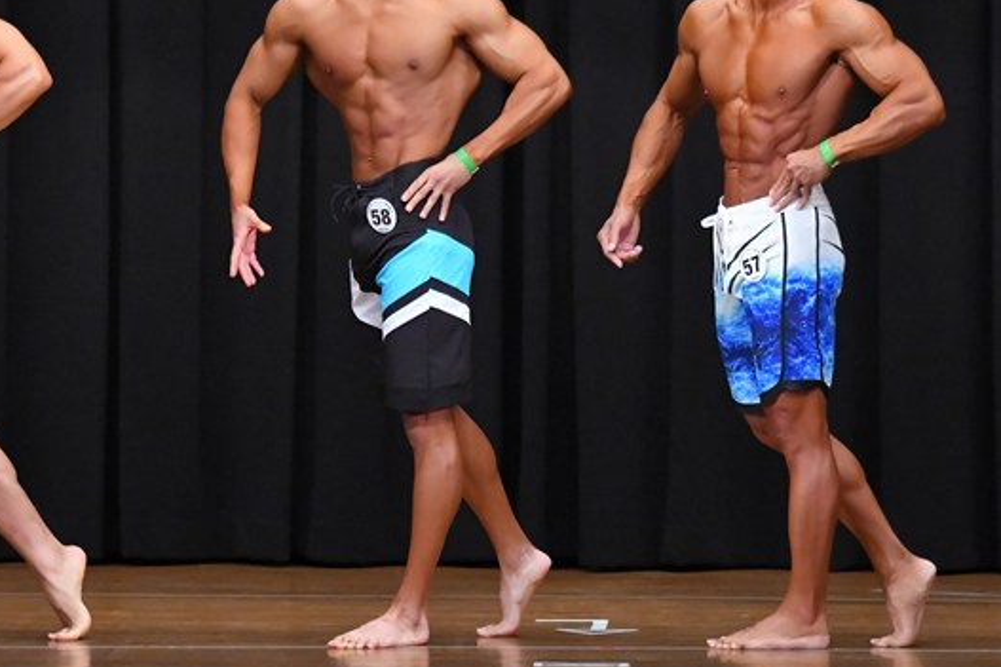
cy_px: 243
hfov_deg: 6.5
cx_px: 482
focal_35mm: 319
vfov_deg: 4.3
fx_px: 8867
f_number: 5.6
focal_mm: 145
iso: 8000
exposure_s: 1/400
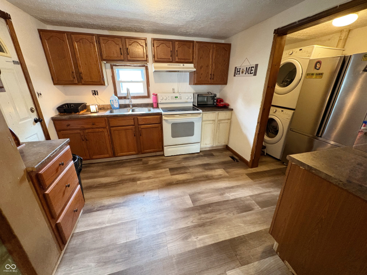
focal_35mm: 14
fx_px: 148
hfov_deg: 102.1
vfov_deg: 85.7
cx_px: 184
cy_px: 138
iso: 640
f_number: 2.2
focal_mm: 2.22
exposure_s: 1/40
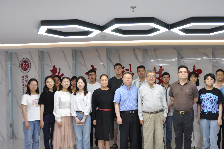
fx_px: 236
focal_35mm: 38
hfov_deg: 50.2
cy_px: 82
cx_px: 141
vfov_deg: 34.9
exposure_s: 1/25
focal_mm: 20
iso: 400
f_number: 5
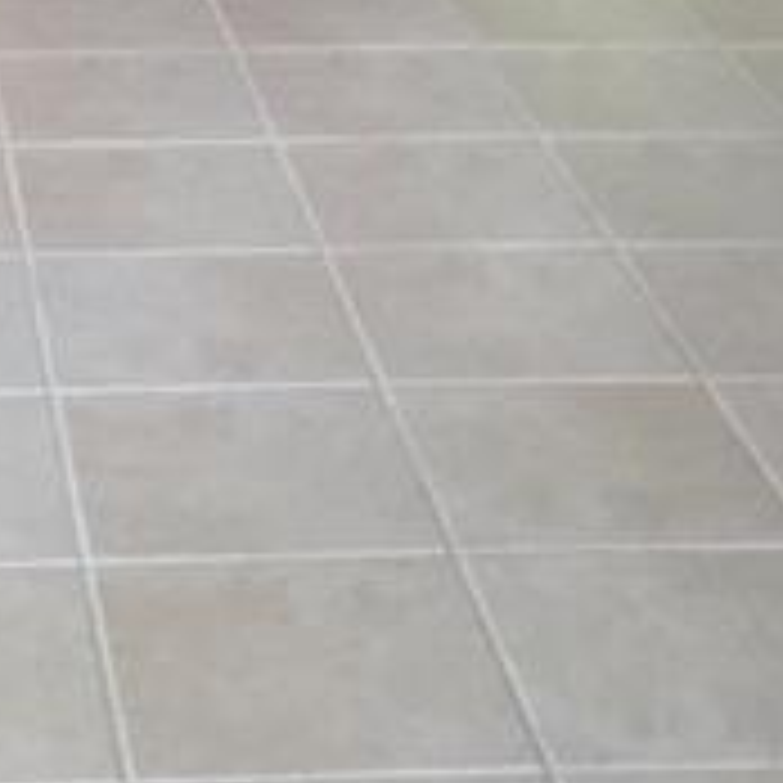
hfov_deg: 15.3
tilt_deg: -7.9
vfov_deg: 13.8
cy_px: -598
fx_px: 2892
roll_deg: -1.3
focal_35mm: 113
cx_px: 144
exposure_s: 1/30
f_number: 2.2
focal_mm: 4.15
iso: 100
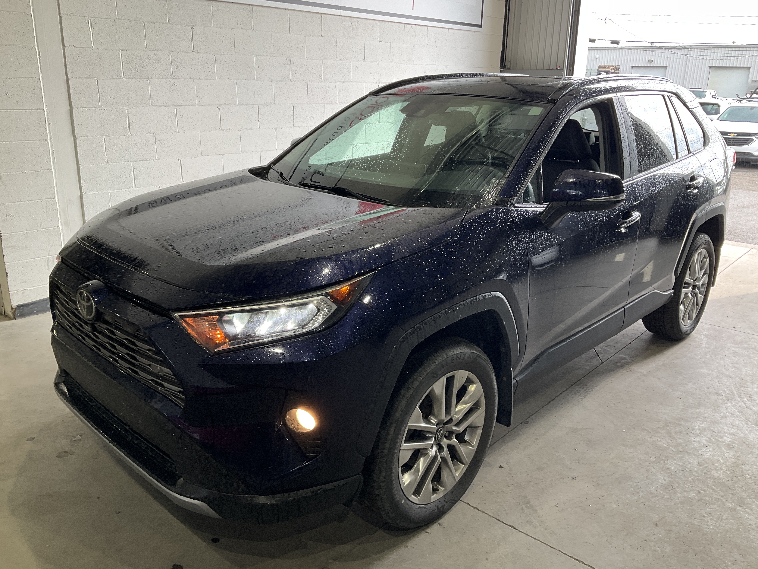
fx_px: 635
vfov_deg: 48.2
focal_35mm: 29
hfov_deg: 61.7
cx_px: 379
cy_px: 284
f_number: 1.8
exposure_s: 1/122
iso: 25
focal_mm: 3
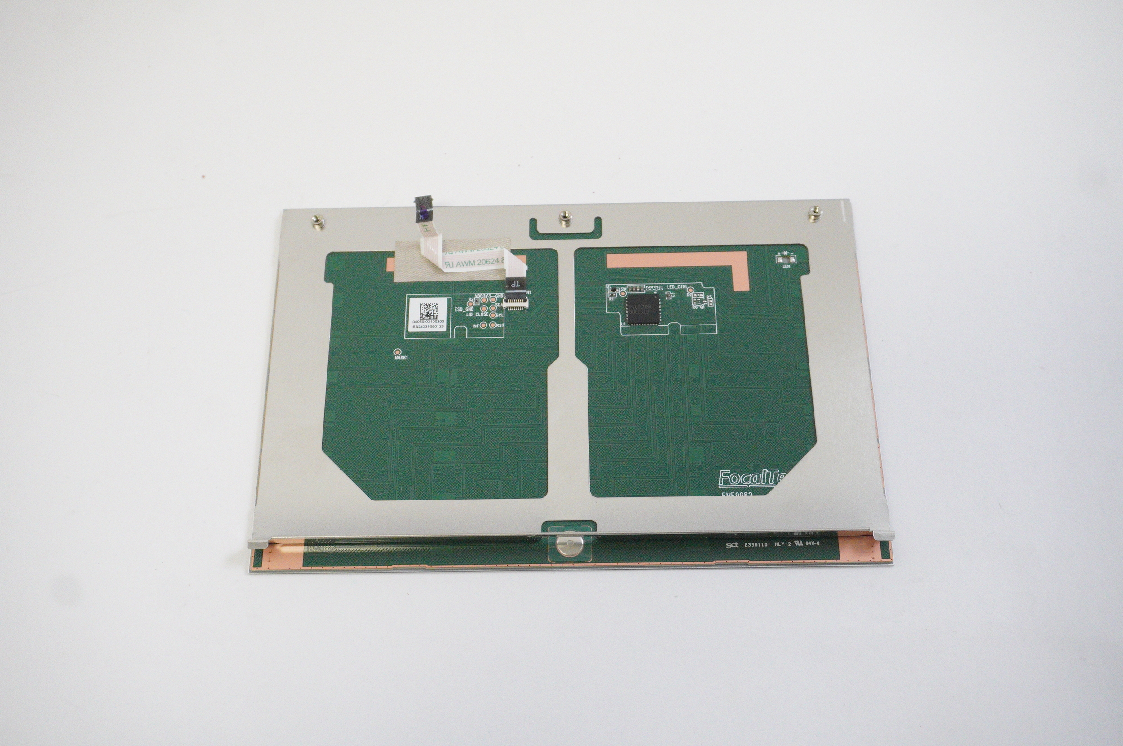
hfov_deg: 51.3
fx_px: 1169
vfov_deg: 35.4
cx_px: 562
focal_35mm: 38
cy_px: 373
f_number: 5.6
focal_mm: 25
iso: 5000
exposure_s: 1/250
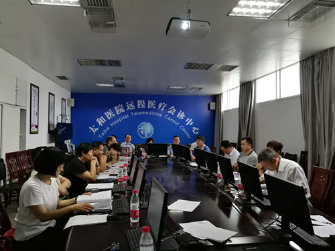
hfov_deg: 65.3
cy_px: 126
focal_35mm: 27
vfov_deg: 51.4
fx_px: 261
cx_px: 168
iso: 400
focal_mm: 3.84
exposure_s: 1/50
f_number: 2.2
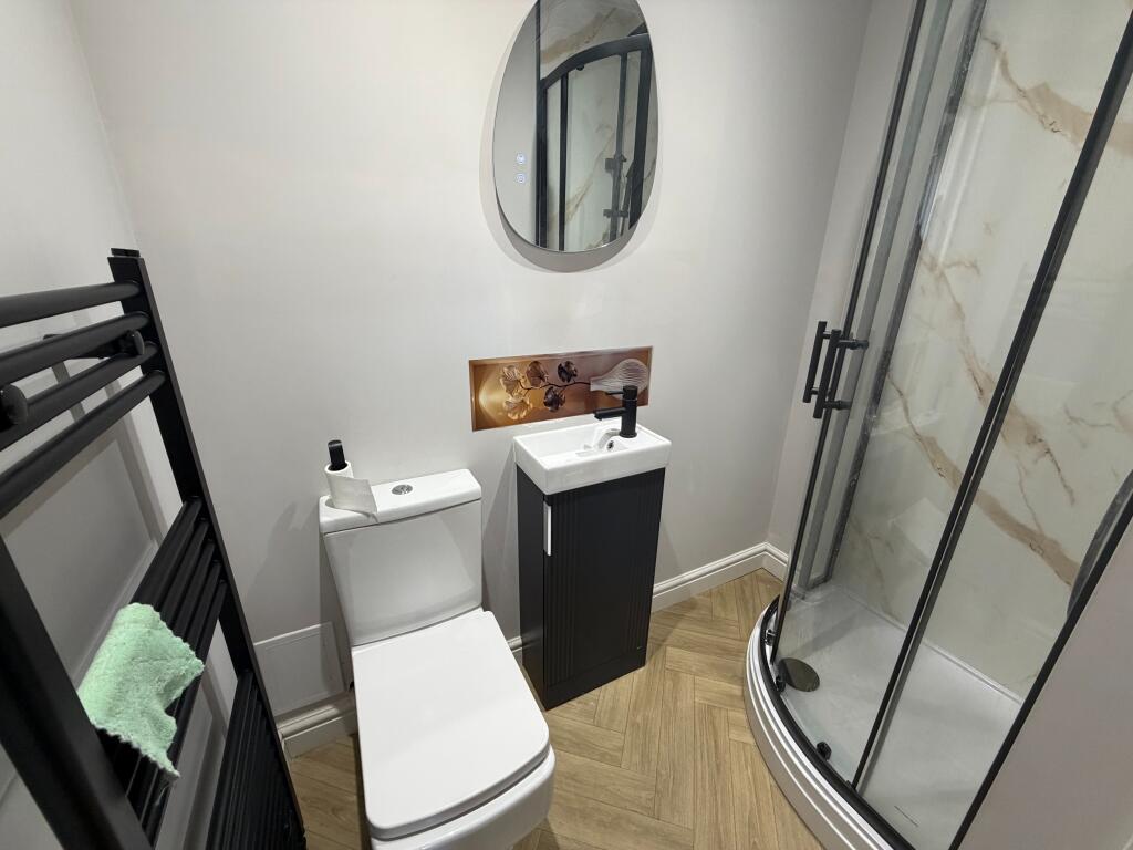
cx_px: 566
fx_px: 458
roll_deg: -0.5
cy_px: 425
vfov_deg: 85.7
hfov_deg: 102.1
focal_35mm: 14
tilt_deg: -19.7
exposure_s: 1/100
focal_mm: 2.22
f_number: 2.2
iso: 200
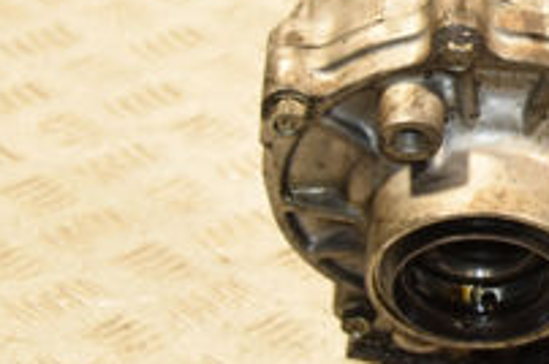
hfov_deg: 11.0
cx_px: 756
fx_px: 2756
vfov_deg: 7.5
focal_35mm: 181
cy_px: 19
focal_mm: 38
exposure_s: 1/125
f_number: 5
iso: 800
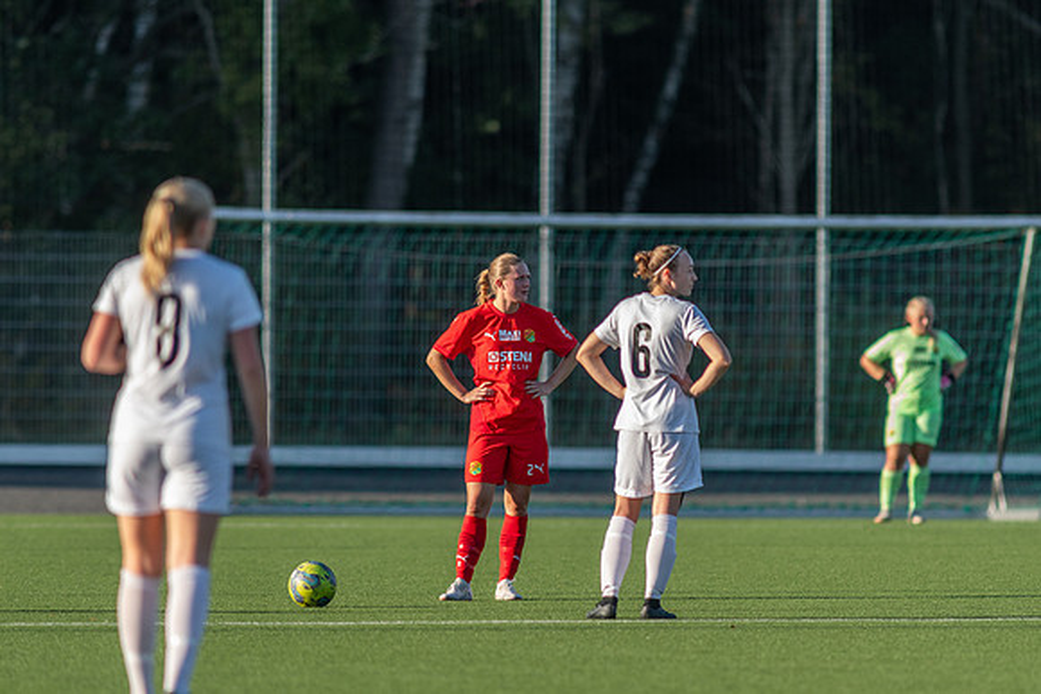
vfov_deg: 3.0
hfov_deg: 4.4
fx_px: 13468
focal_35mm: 466
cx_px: 520
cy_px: 347
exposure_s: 1/2000
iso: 320
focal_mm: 300
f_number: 3.2
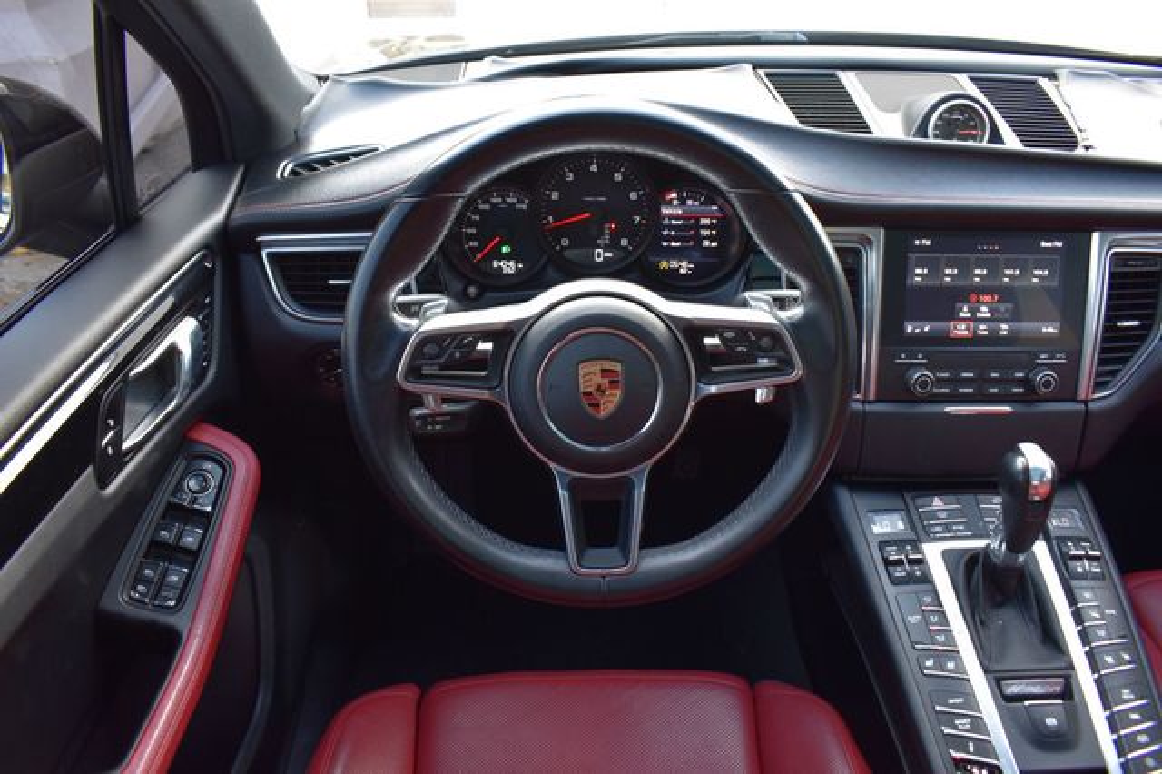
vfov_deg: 47.9
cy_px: 387
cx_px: 581
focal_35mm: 27
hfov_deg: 67.4
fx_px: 871
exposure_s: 1/20
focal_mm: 18
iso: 400
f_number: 6.3
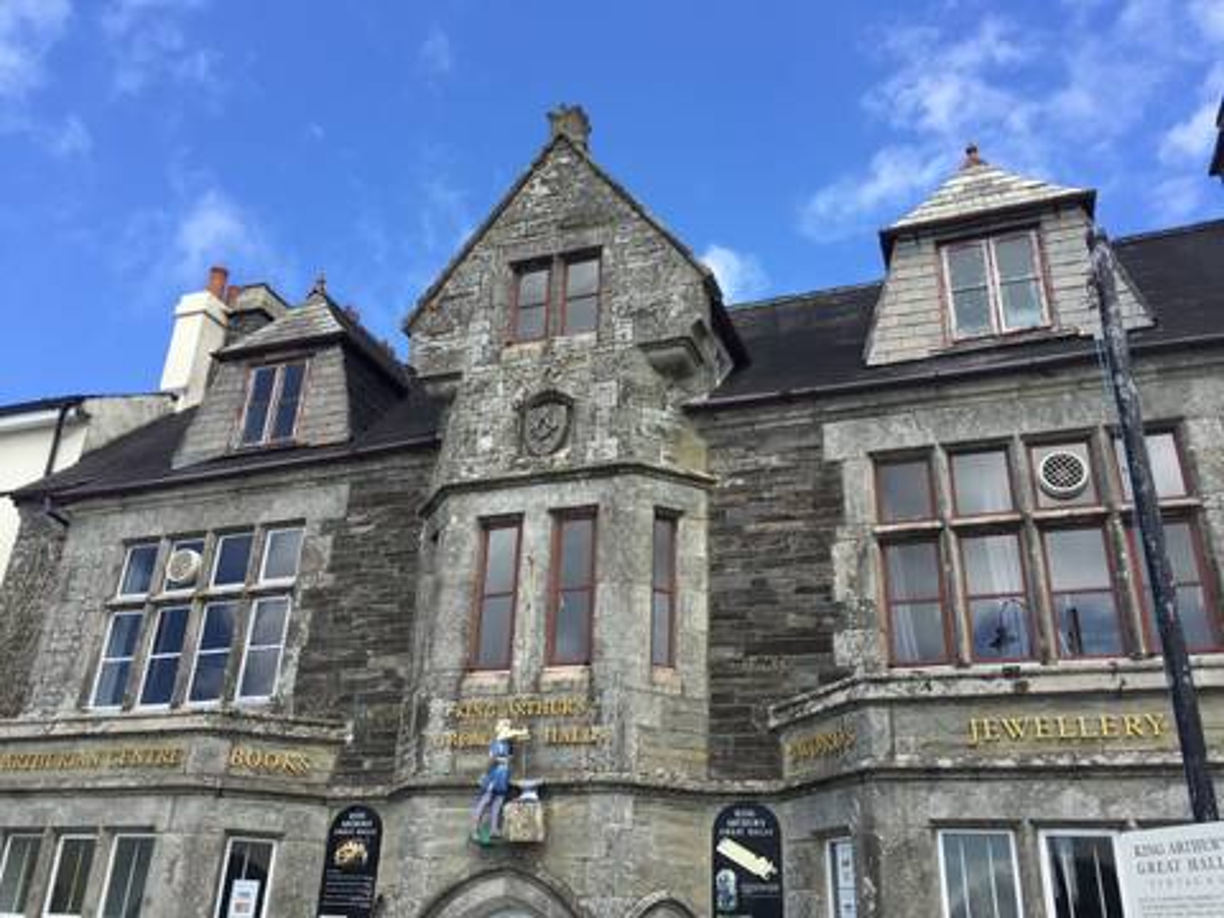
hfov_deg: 61.7
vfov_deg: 48.2
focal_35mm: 29
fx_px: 1025
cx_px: 612
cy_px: 459
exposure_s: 1/842
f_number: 2.2
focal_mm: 4.15
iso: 32
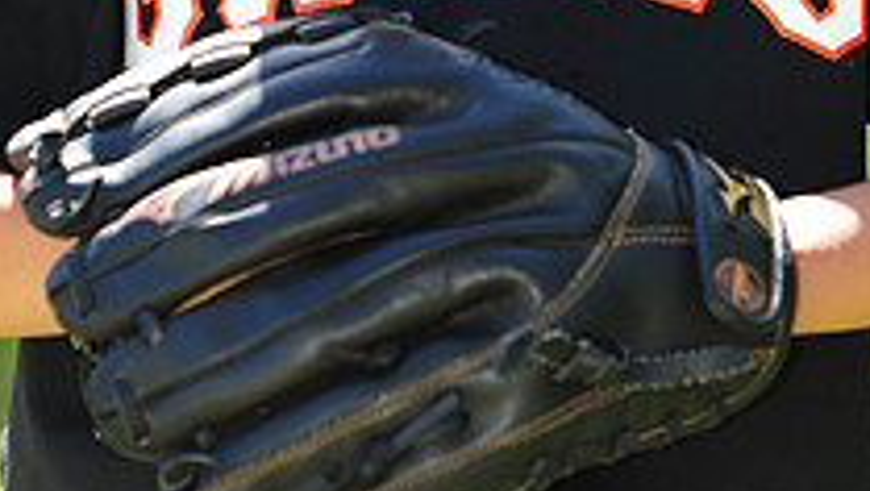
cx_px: 425
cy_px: -208
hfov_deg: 5.1
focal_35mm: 421
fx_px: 9721
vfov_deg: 2.9
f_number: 4.5
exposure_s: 1/400
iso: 200
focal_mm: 145
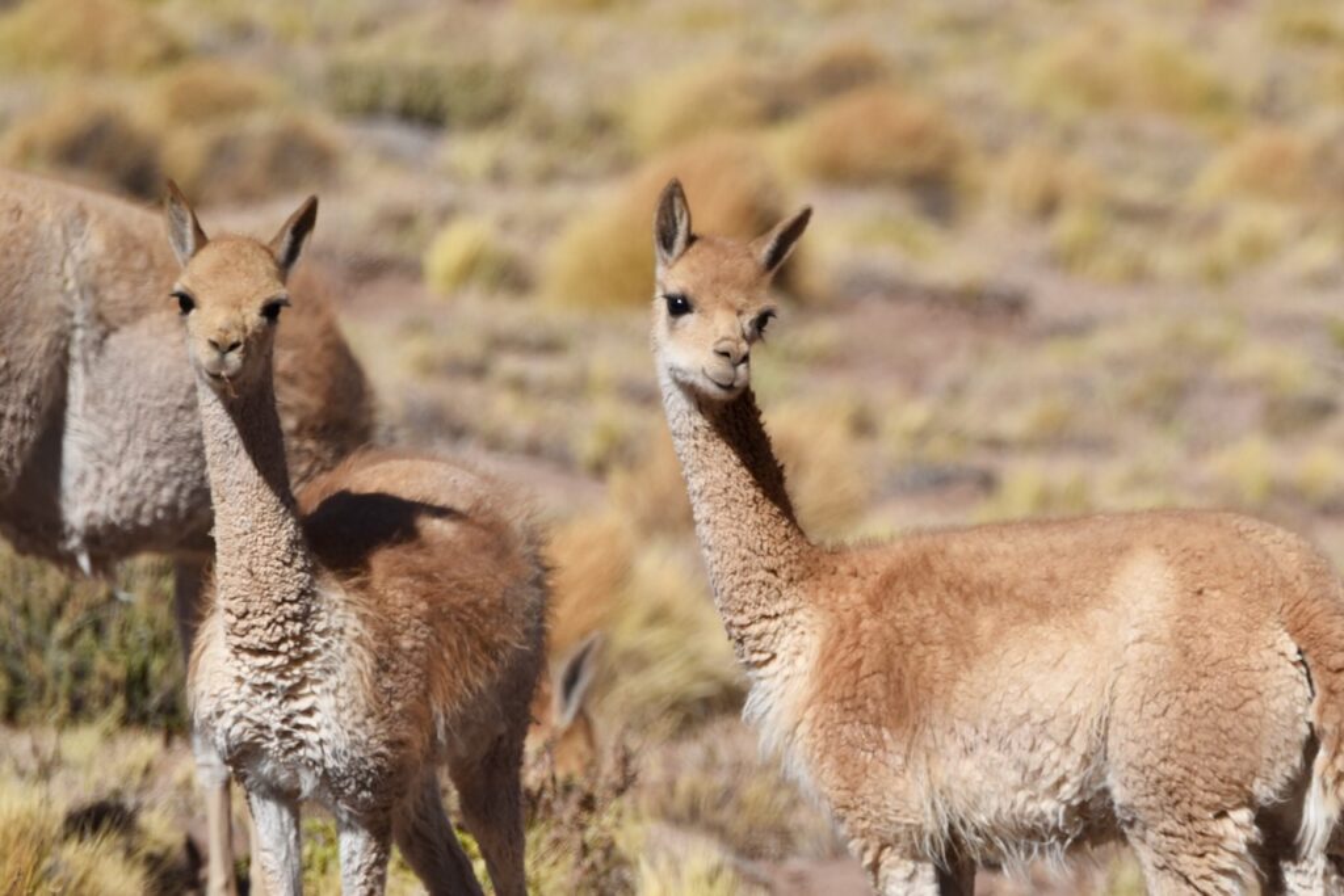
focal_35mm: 400
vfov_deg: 3.4
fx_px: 14934
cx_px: 672
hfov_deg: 5.2
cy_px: 448
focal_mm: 400
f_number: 8
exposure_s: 1/4000
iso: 500
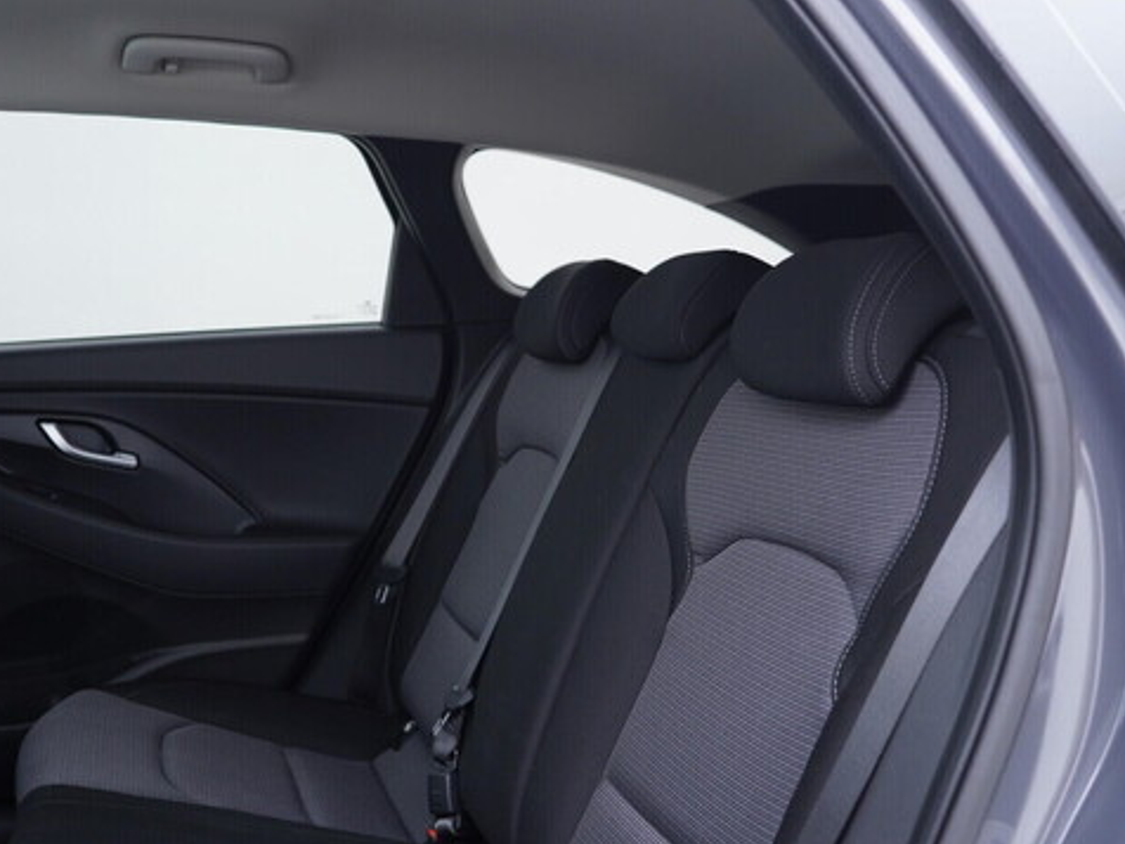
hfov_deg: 46.8
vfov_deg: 36.0
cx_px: 544
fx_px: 1300
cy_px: 413
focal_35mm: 40
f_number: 2.8
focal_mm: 24
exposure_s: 1/40
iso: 320
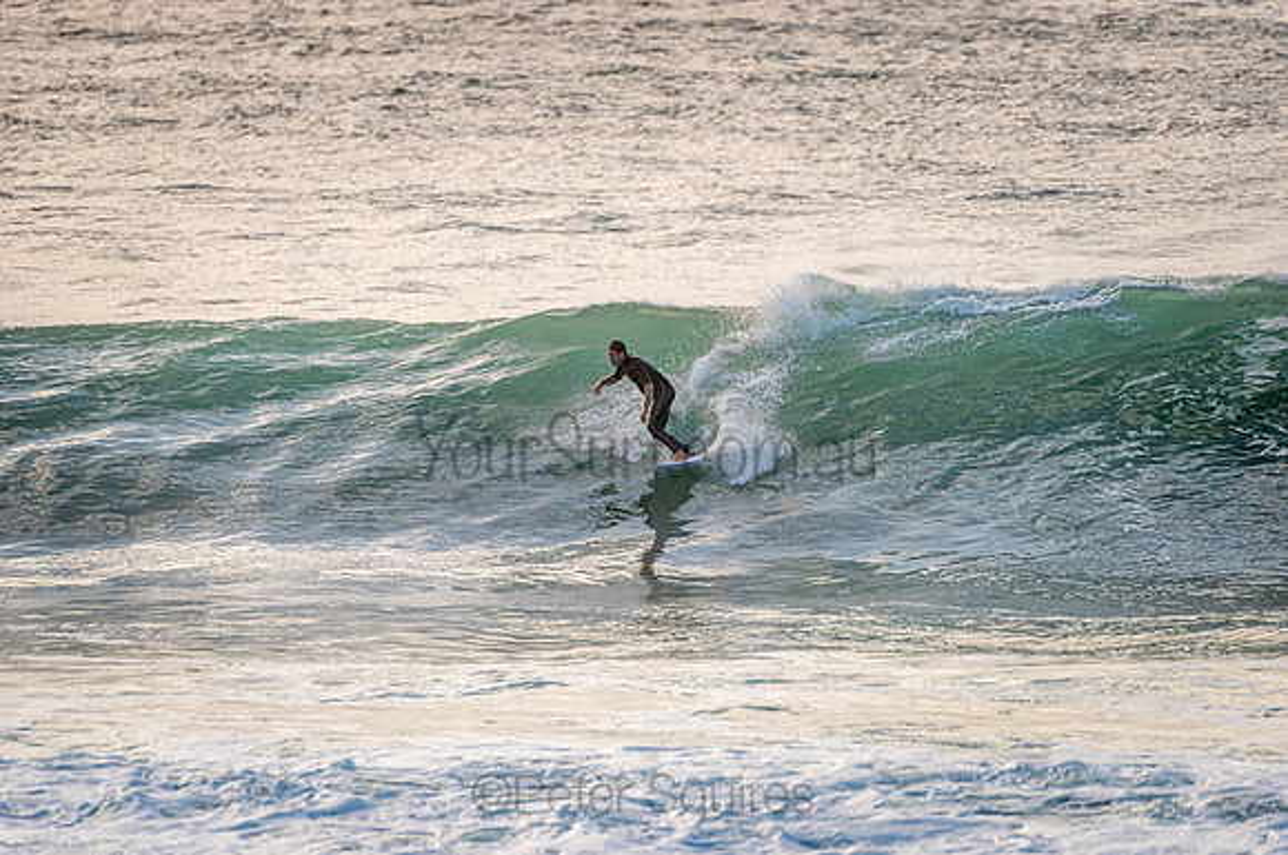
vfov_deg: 2.7
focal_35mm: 501
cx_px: 644
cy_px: 428
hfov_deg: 4.1
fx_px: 17891
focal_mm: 500
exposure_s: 1/2000
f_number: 5.6
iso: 280
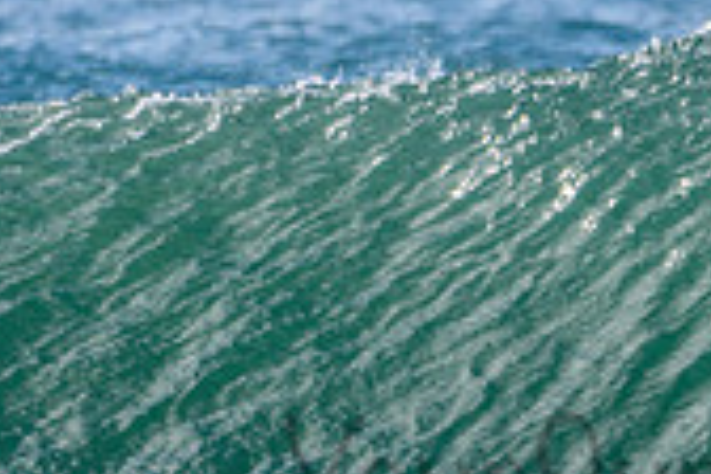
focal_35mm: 2584
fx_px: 51030
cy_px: 442
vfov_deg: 0.5
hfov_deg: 0.8
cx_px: 719
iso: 320
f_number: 5.6
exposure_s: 1/2000
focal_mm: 500
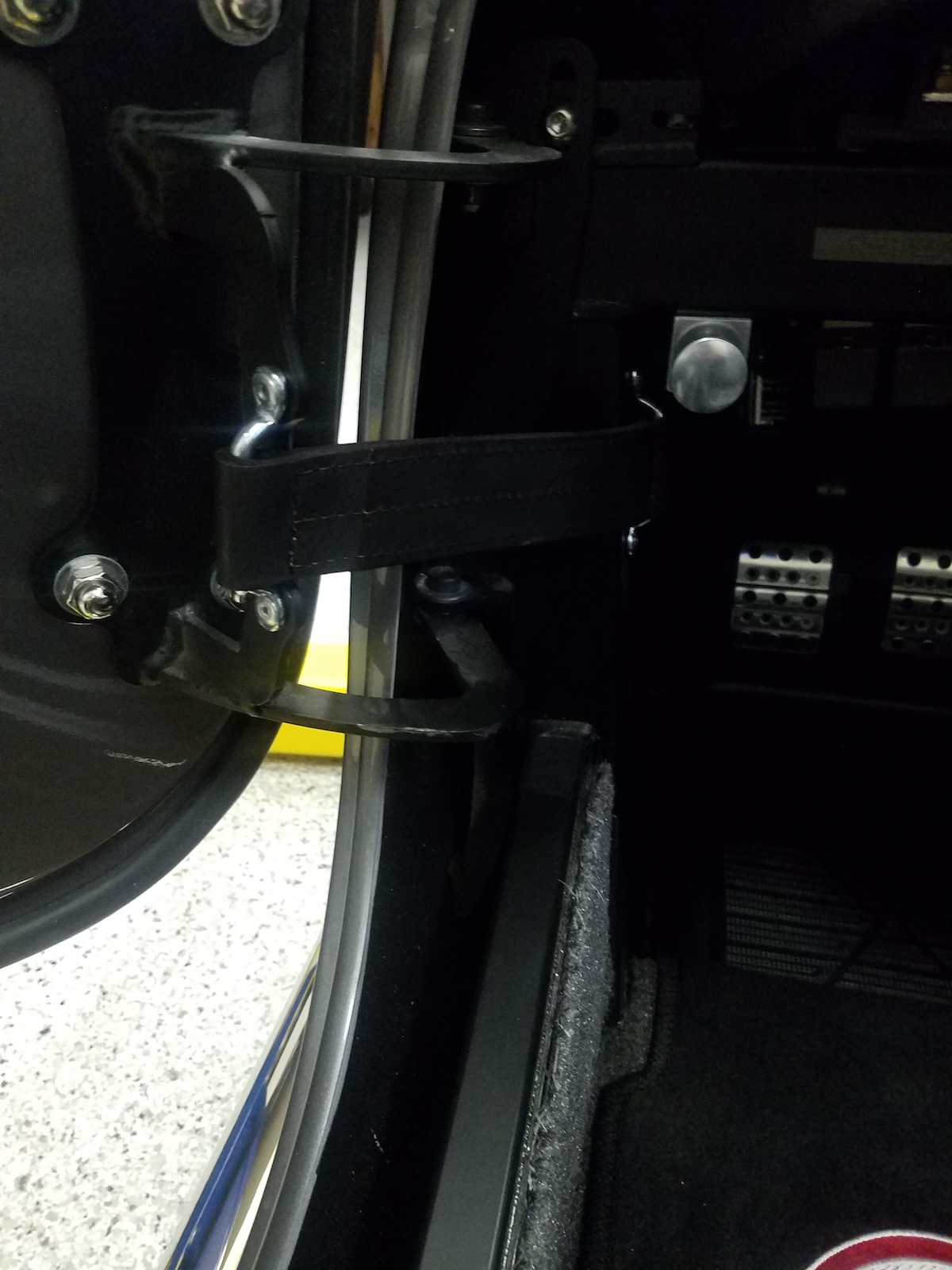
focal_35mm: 26
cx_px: 476
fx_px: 953
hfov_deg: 53.1
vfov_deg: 67.3
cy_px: 635
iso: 500
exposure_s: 1/10
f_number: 1.7
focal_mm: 4.2
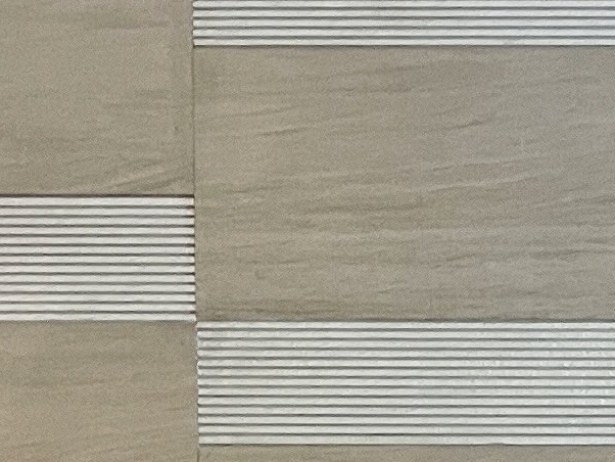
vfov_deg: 8.2
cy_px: 819
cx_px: 918
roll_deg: +0.6
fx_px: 3093
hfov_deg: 10.9
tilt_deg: -2.7
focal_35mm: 174
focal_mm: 5.1
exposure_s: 1/50
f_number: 1.6
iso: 200
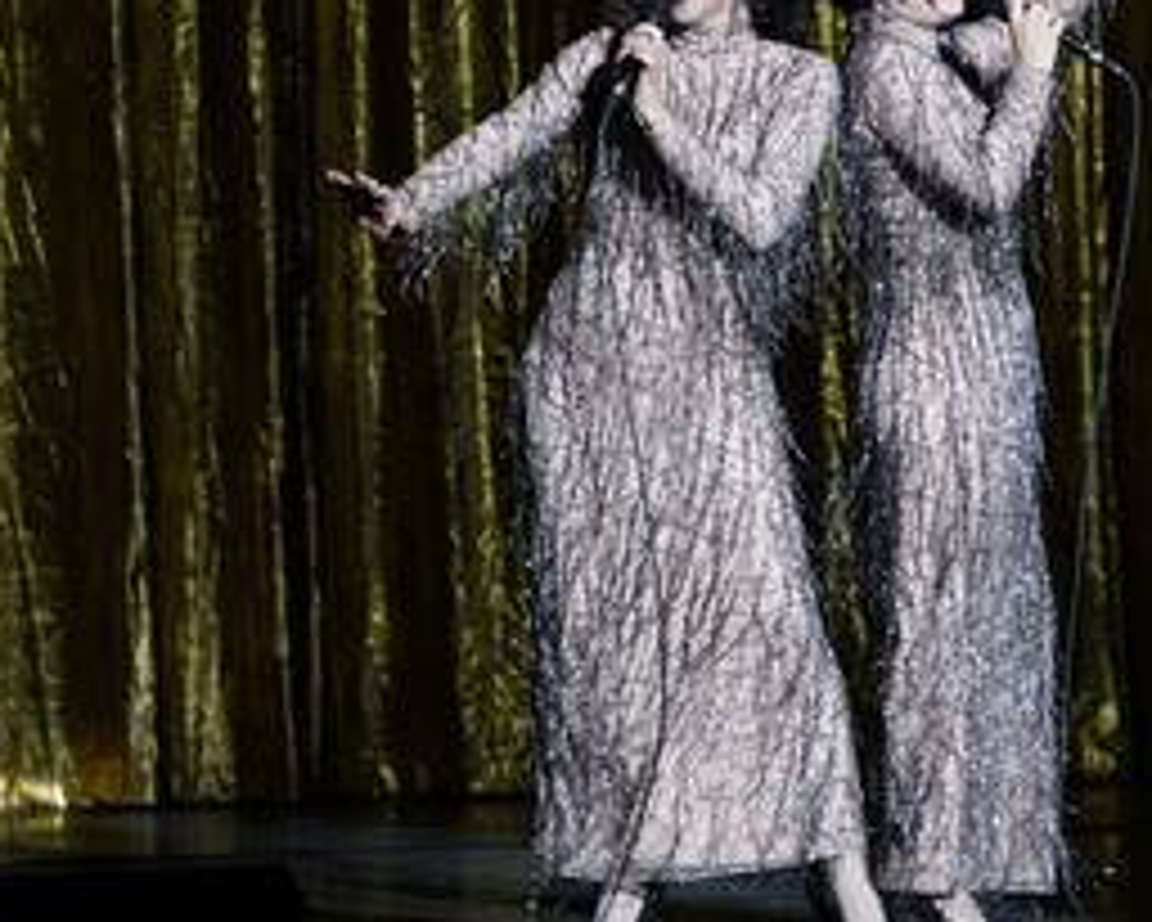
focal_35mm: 261
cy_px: 378
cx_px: 884
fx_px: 8902
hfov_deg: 7.4
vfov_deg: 5.9
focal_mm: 158
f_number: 5.6
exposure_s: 1/400
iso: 2500
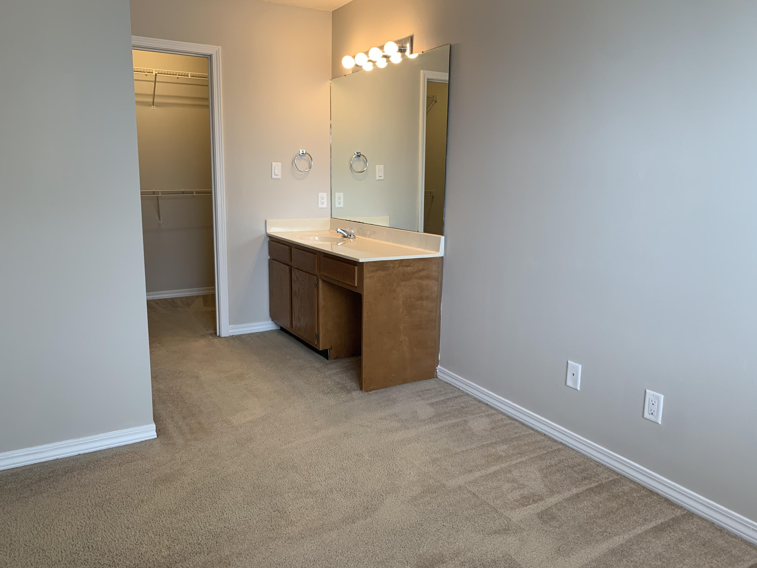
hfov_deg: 67.3
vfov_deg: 53.1
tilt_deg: -10.5
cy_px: 284
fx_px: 569
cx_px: 378
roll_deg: -1.5
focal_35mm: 26
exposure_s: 1/60
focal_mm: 4.25
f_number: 1.8
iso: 64
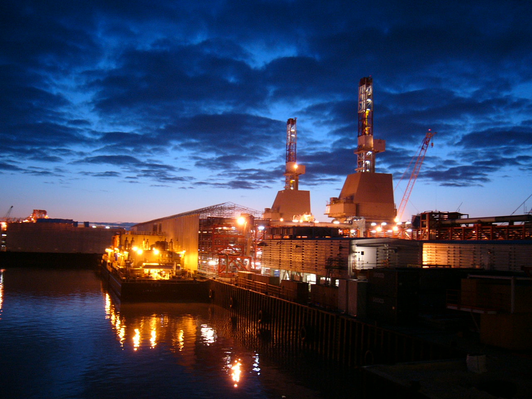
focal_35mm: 35
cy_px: 200
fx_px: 538
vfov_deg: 40.7
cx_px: 266
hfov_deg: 52.6
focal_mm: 5.8
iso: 100
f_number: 2.8
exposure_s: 1/3.2
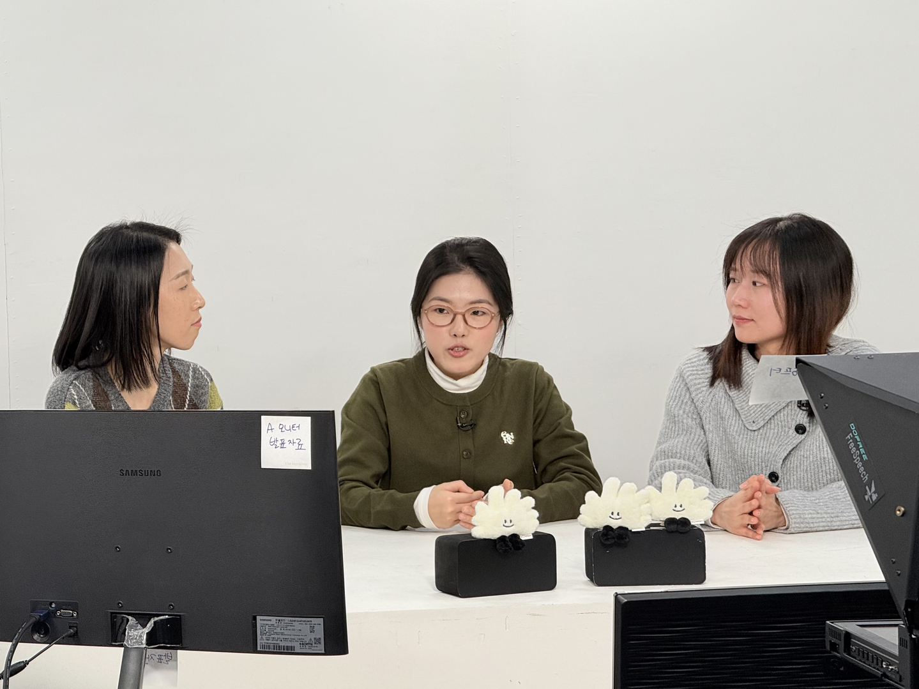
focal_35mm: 120
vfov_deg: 12.3
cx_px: 460
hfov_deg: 16.4
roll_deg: +1.0
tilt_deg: -3.9
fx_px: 3186
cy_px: 344
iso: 64
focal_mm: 15.66
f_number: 2.8
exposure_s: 1/120
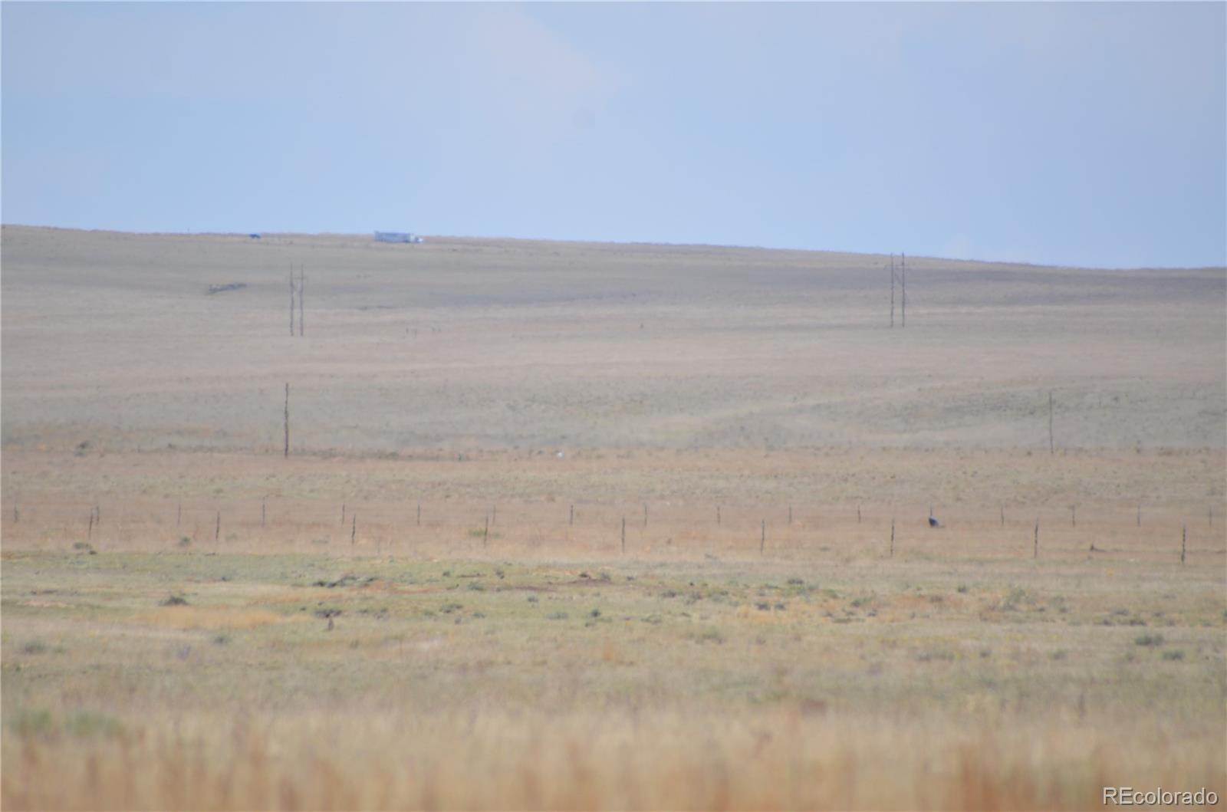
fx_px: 15302
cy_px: 406
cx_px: 614
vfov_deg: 3.0
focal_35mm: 450
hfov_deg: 4.6
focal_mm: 300
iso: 360
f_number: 5.6
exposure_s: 1/2000
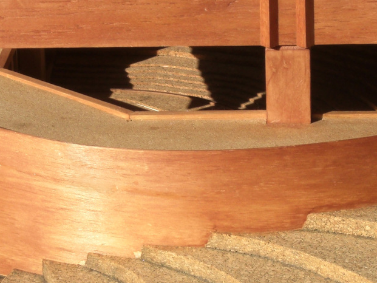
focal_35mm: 219
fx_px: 2386
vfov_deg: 6.8
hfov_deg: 9.0
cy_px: 111
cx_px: 254
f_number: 5.6
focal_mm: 14.2
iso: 80
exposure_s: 1/400
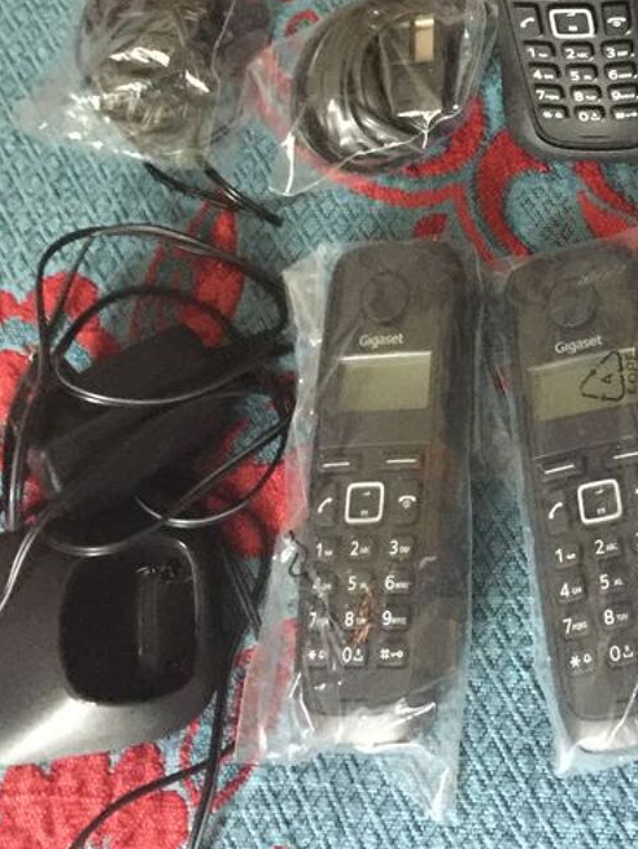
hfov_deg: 24.0
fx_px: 1448
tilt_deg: -68.3
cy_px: 141
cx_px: 602
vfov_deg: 31.6
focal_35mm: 59
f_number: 2.2
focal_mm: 4.15
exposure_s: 1/8
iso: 200
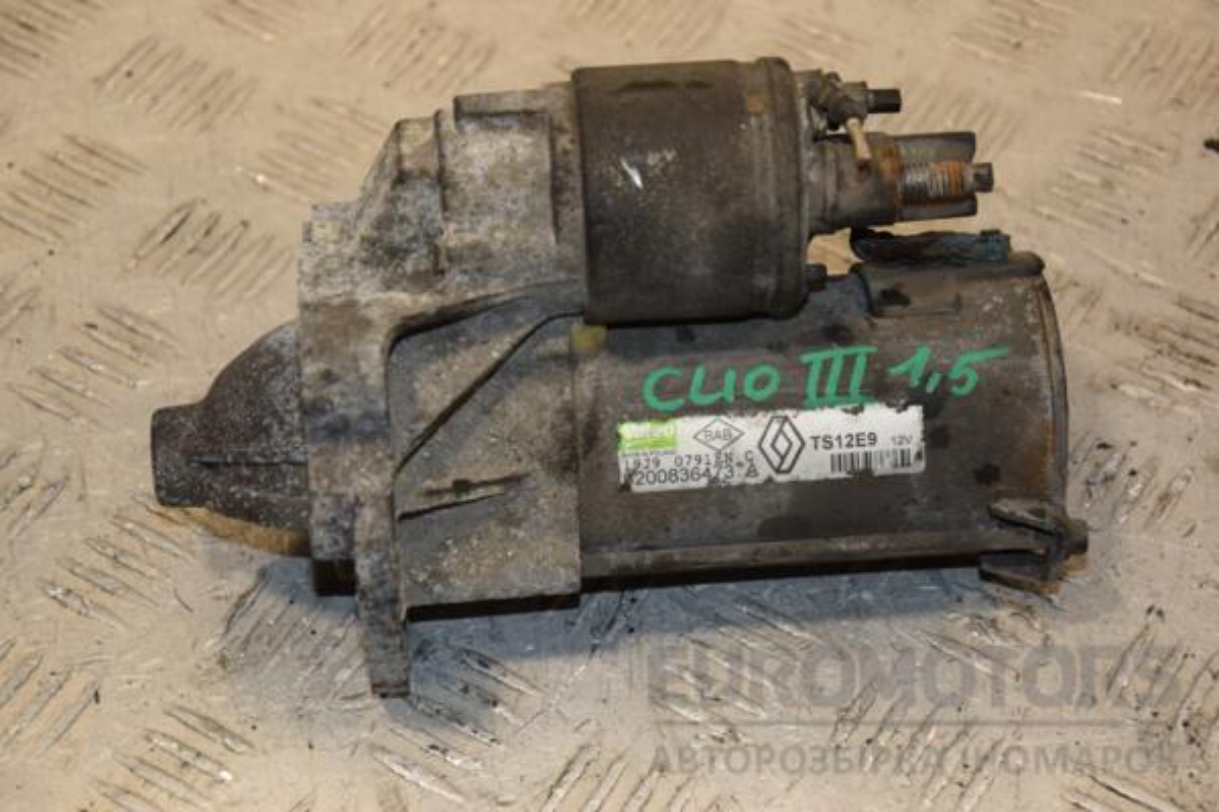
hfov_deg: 20.6
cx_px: 610
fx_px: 3352
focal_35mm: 99
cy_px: 406
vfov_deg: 13.8
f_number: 5.6
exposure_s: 1/200
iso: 800
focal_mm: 66
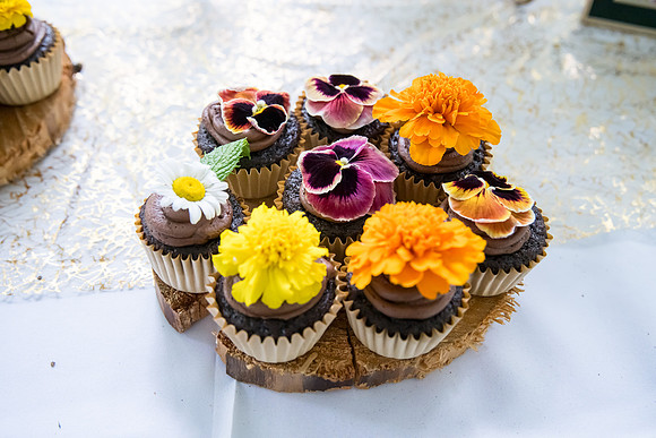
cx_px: 328
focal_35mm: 40
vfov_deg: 33.4
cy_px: 219
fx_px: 729
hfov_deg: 48.4
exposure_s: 1/320
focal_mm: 40
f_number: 4
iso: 2500
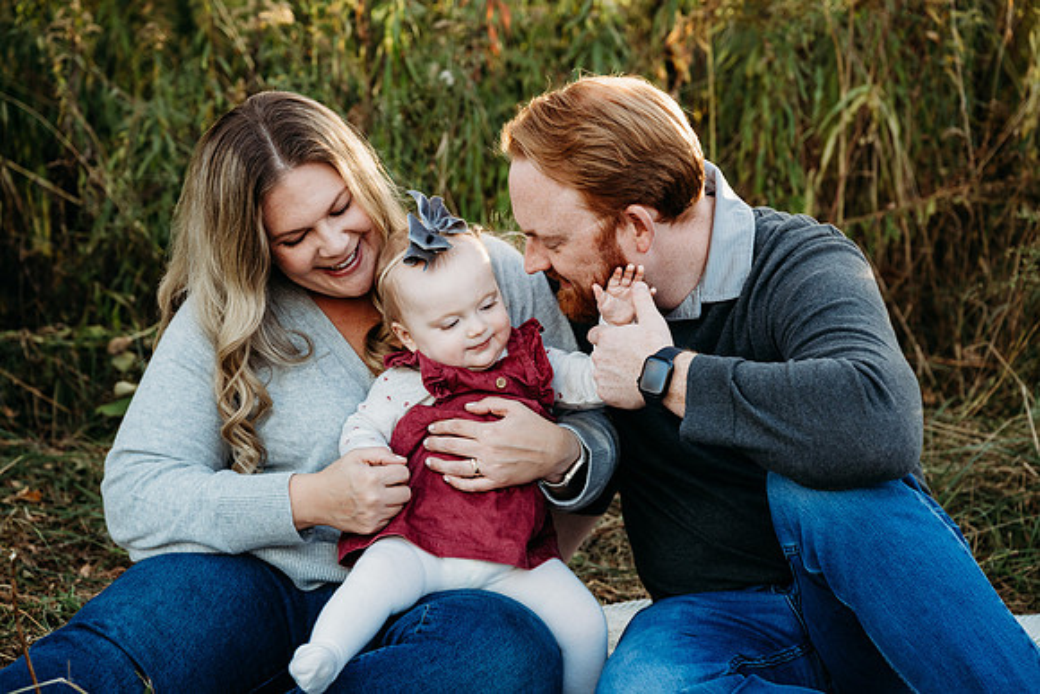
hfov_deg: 28.8
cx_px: 520
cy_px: 347
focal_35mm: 70
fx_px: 2023
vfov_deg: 19.5
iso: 640
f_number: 4.5
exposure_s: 1/320
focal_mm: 70
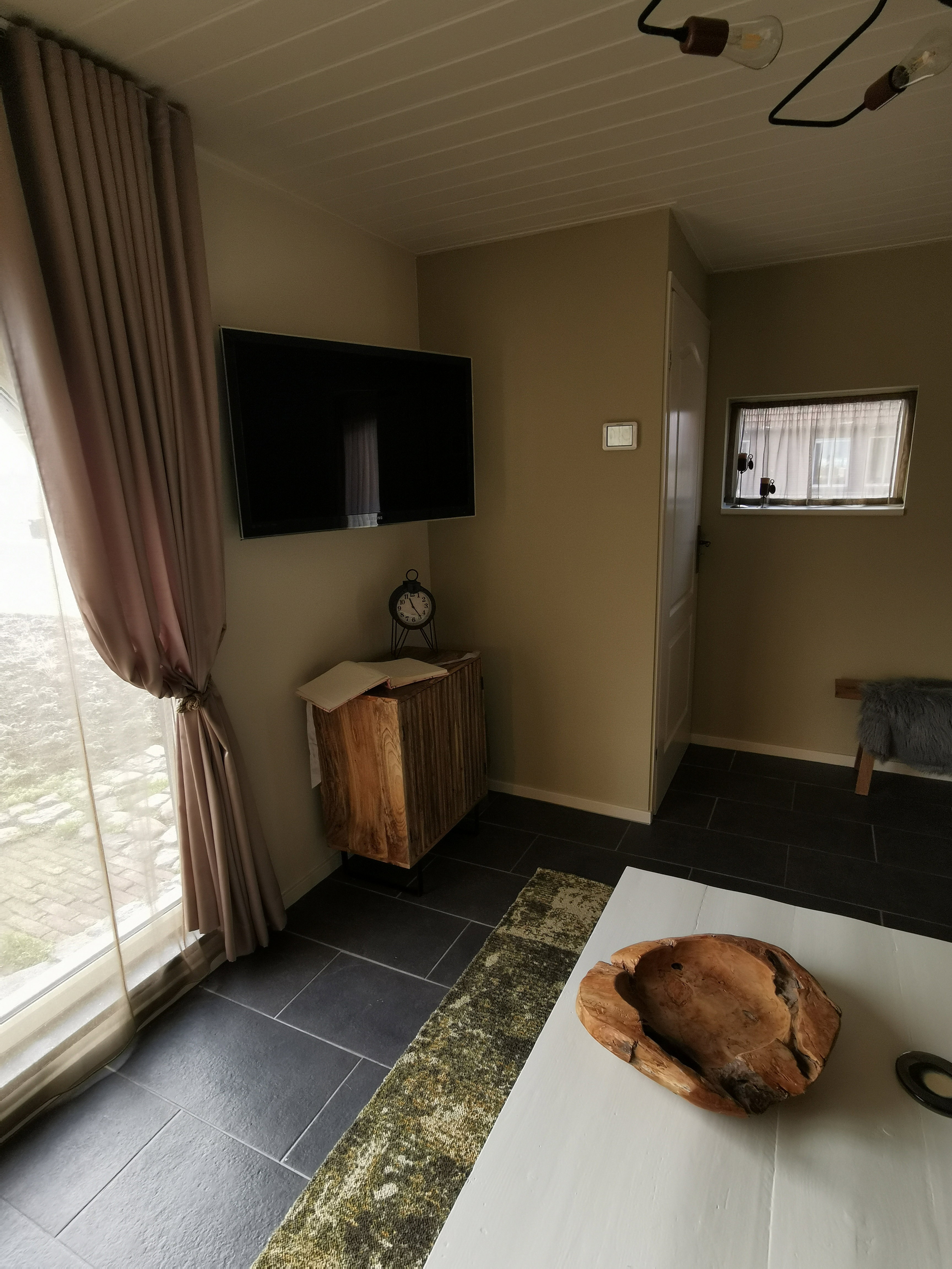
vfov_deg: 91.0
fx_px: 623
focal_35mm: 17
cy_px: 634
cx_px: 476
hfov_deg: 74.7
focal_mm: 2.26
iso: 125
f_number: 2.2
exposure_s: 1/50
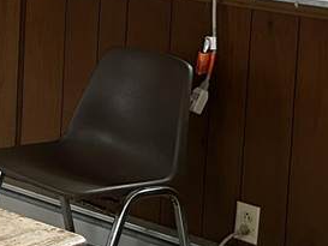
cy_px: -74
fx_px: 1157
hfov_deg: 14.3
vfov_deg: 11.8
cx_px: -263
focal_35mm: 122
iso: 320
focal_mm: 5.7
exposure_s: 1/60
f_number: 1.5
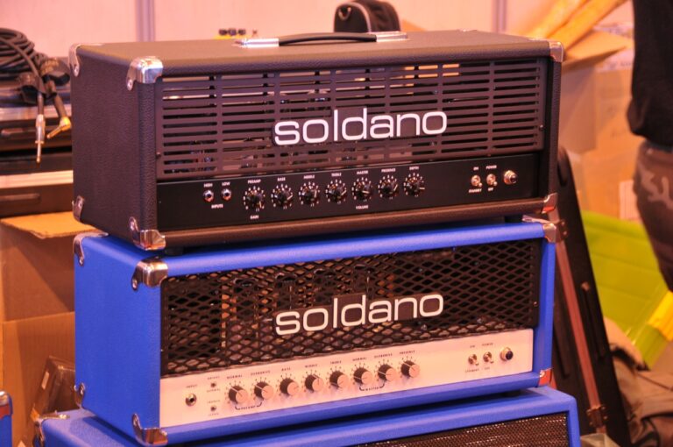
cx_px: 336
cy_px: 224
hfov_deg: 20.9
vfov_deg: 14.0
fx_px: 1820
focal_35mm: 98
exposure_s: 1/13
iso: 400
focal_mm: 65
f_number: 5
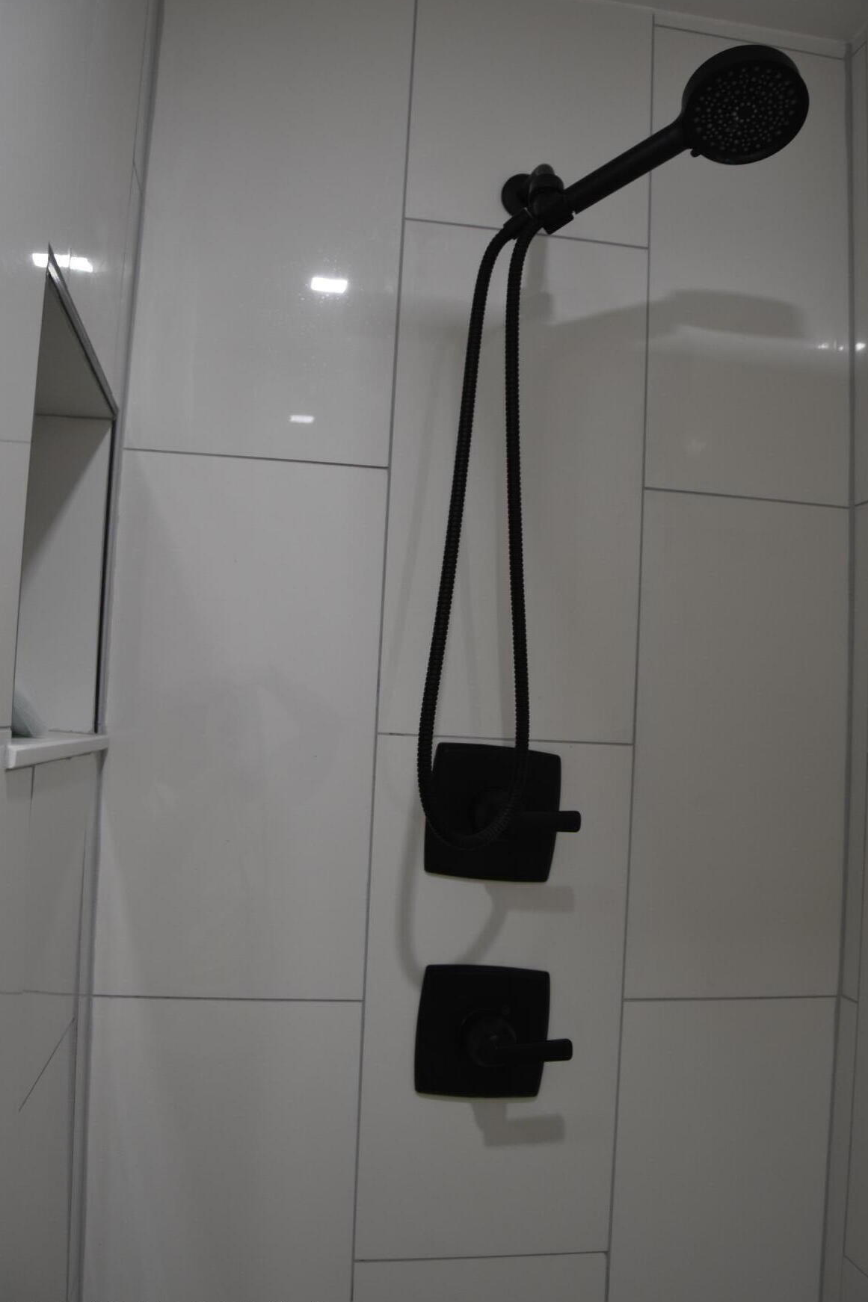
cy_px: 643
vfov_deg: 60.3
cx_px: 438
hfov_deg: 42.3
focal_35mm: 31
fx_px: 1121
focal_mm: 18
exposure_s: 1/60
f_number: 4
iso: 450
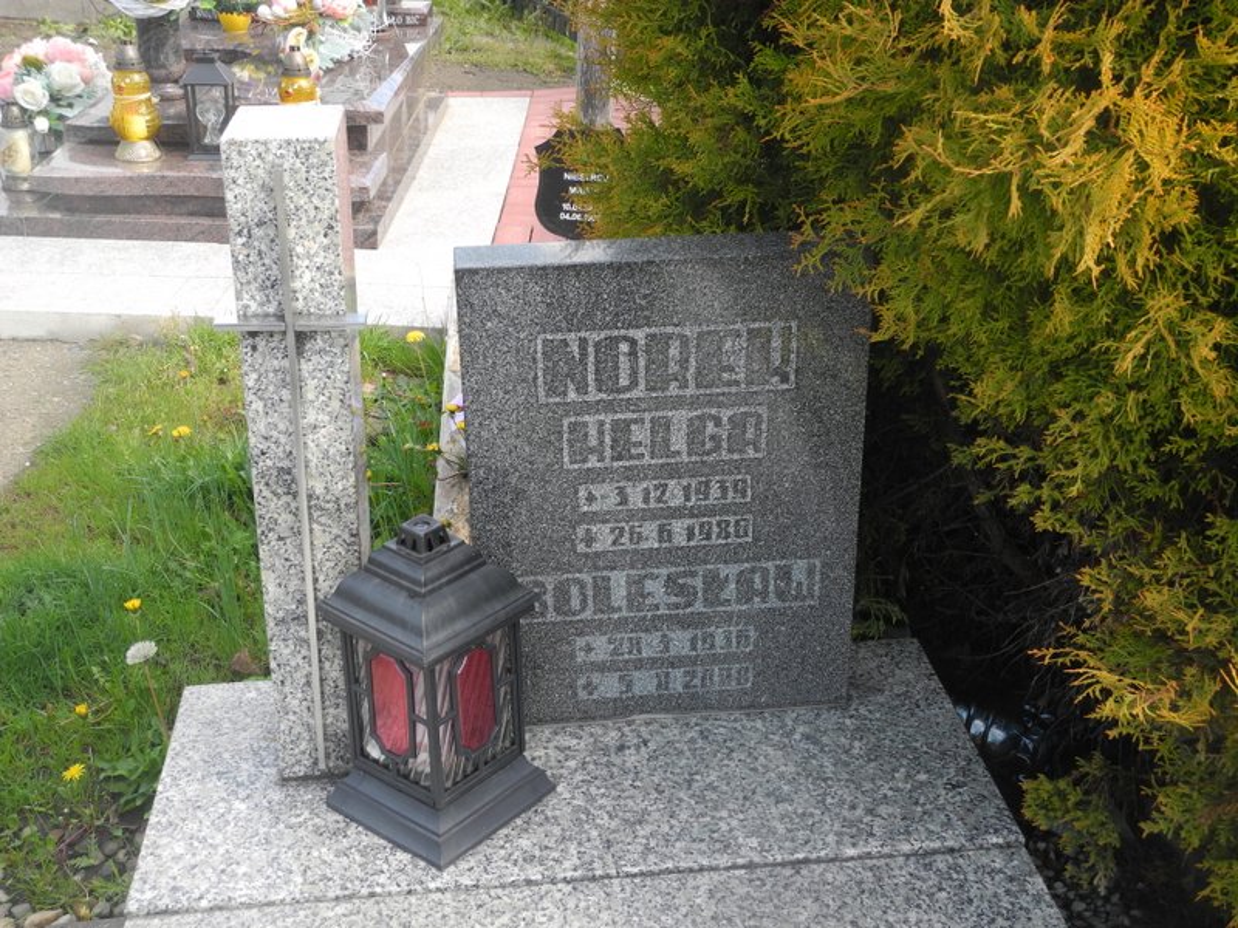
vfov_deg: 32.2
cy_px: 464
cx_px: 619
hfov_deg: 42.1
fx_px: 1609
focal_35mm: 45
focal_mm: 9.7
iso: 100
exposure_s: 1/200
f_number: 3.2
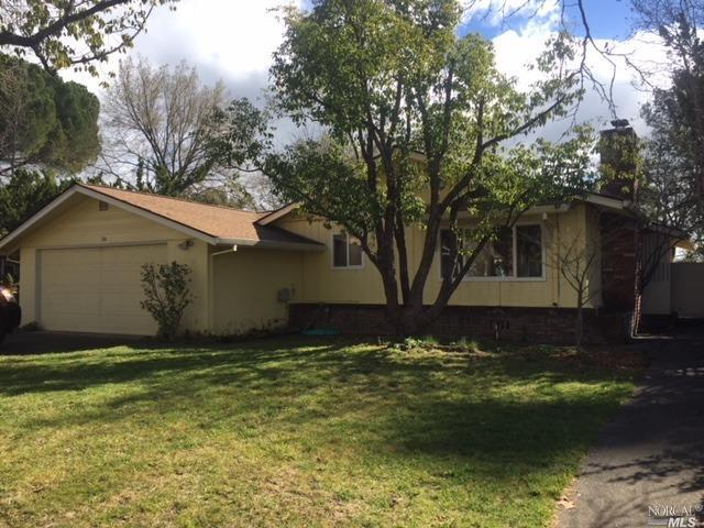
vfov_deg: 48.2
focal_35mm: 29
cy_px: 264
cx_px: 352
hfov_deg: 61.7
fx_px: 590
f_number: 2.2
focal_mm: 4.15
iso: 32
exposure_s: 1/1099
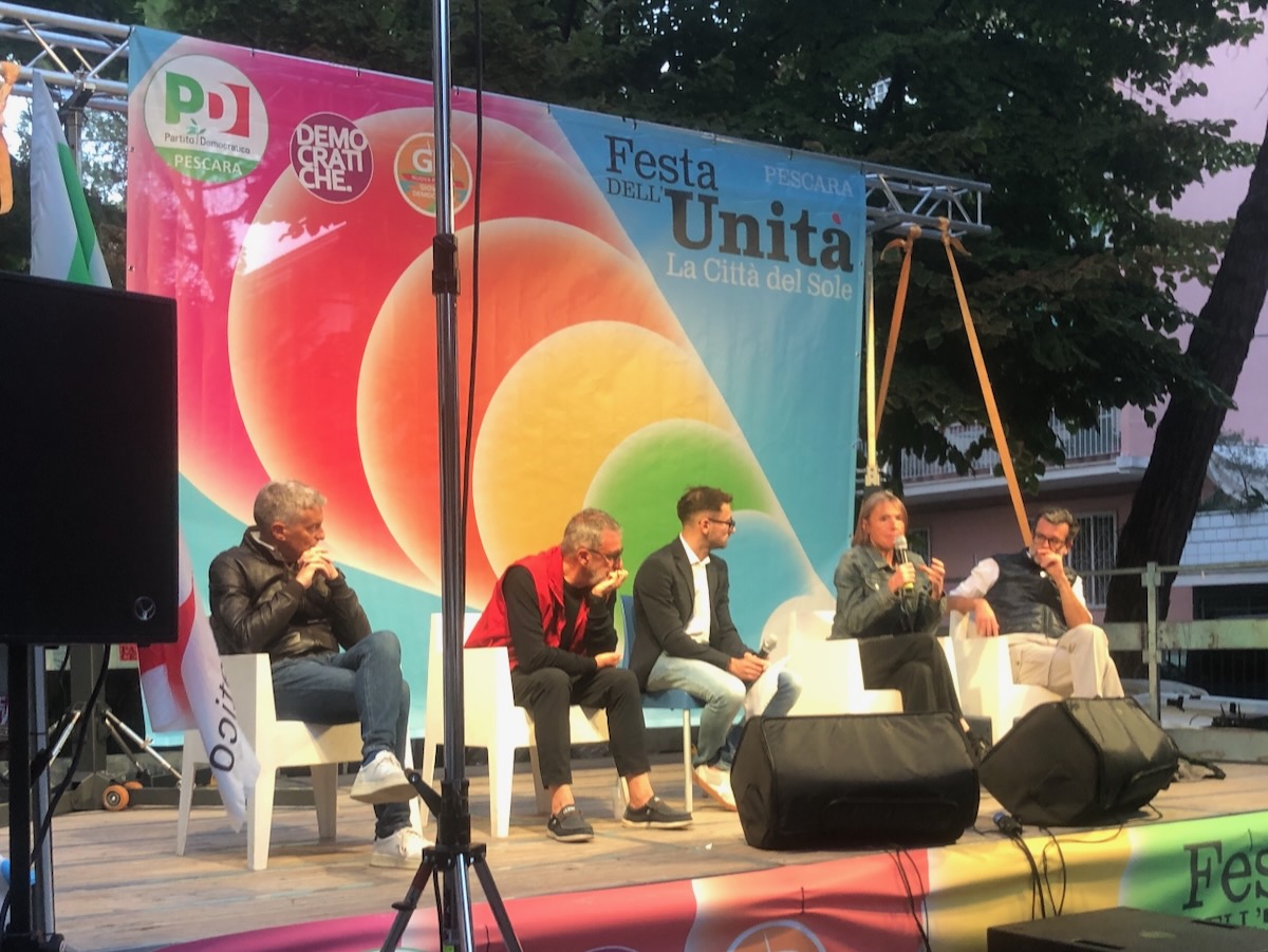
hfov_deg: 63.4
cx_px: 634
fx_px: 1026
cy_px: 476
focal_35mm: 28
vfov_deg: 49.8
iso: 40
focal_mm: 3.99
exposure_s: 1/24
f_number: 1.8
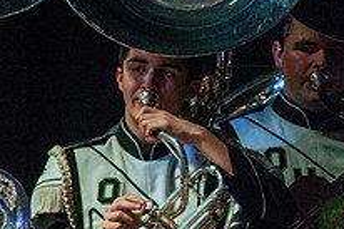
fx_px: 16155
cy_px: 272
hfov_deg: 1.2
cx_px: 444
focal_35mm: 1692
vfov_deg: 0.8
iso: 5000
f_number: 5.6
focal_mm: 600
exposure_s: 1/400
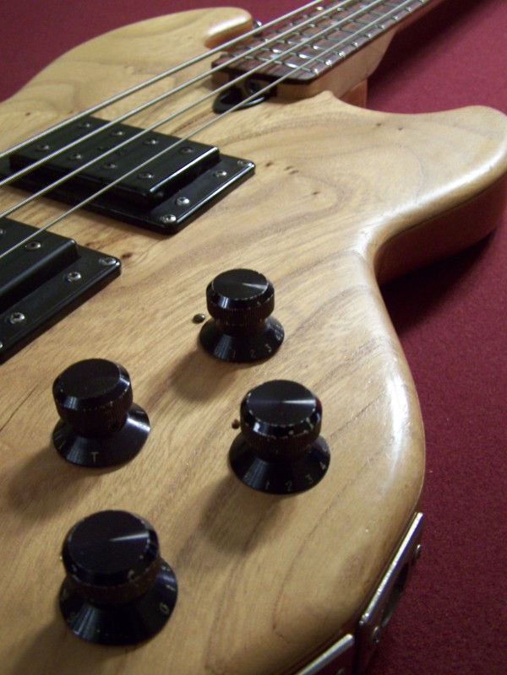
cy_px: 338
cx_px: 254
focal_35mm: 38
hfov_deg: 37.7
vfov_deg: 49.0
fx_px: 742
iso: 160
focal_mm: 6.3
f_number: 2.8
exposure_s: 1/10
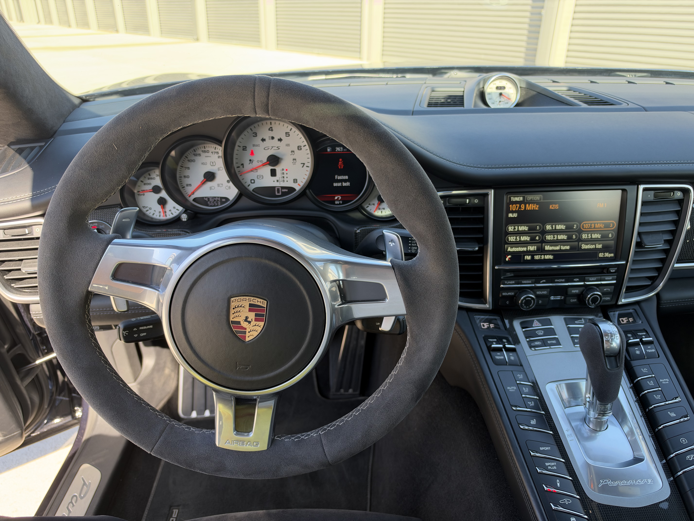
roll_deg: -0.9
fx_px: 481
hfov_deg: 71.6
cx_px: 347
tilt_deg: -26.0
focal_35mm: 24
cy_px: 260
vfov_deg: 56.8
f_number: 1.8
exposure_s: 1/170
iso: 64
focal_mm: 6.93
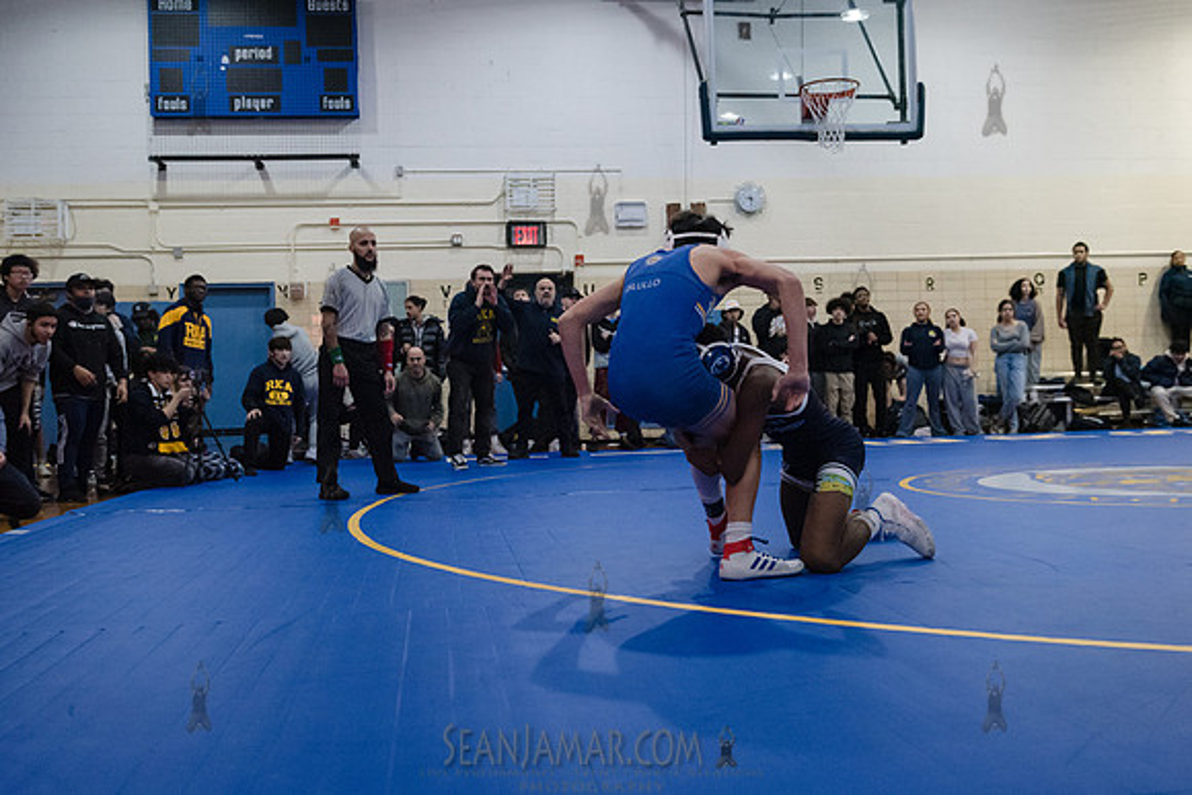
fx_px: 1168
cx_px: 596
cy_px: 398
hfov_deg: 54.1
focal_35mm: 35
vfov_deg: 37.6
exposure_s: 1/400
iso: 8000
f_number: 3.2
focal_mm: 32
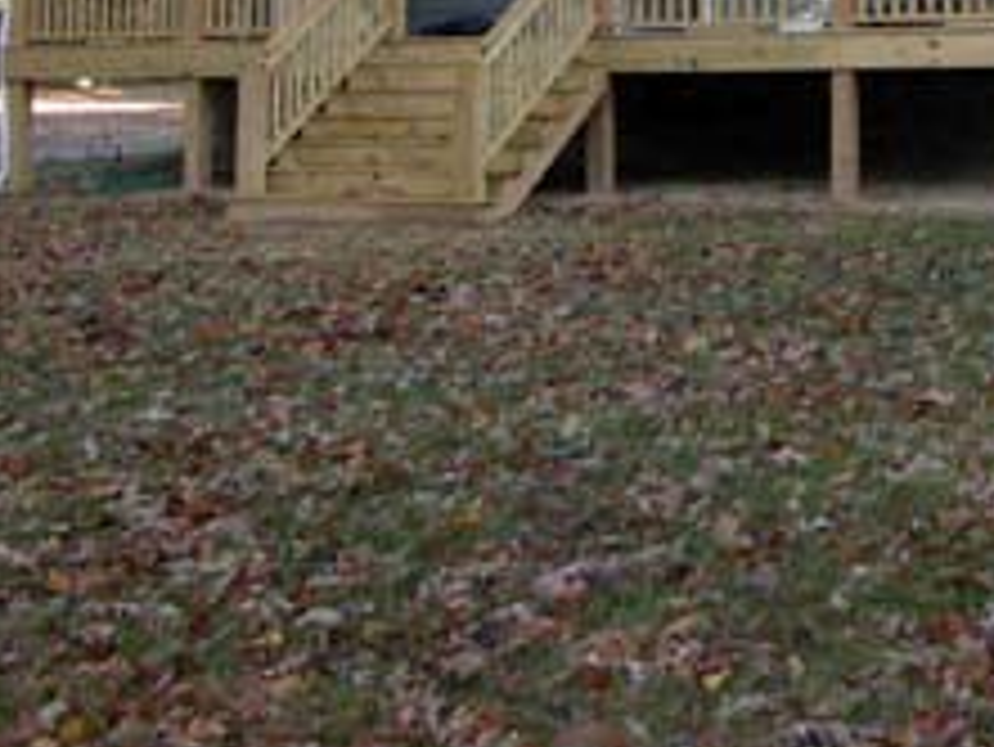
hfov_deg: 24.9
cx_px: 814
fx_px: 2212
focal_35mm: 77
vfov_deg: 18.5
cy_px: -65
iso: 100
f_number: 3.2
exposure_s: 1/54.7
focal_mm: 8.9
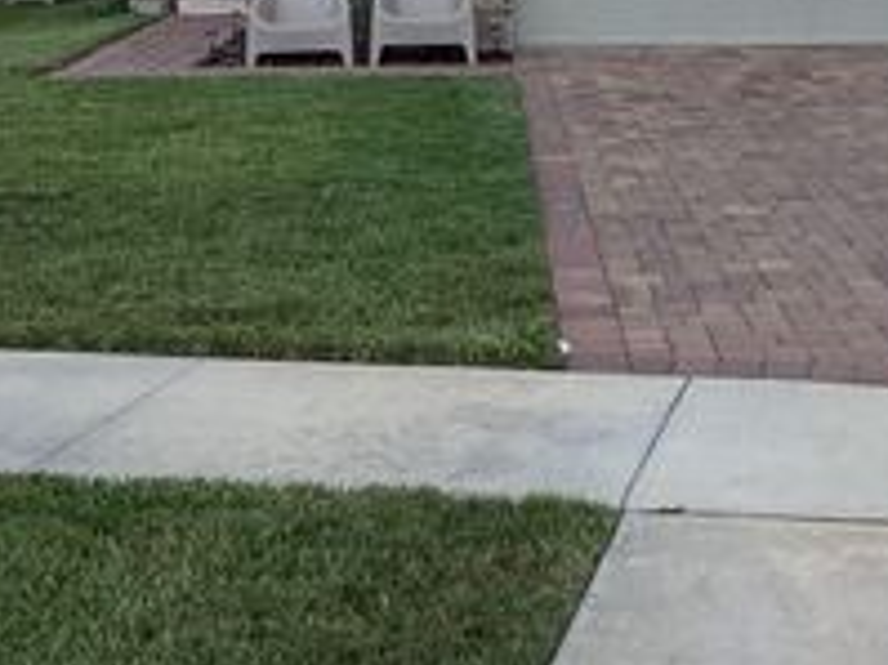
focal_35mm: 78
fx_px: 2000
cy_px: -123
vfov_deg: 18.0
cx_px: 643
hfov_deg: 24.8
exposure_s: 1/1481
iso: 25
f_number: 2.4
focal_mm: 3.3
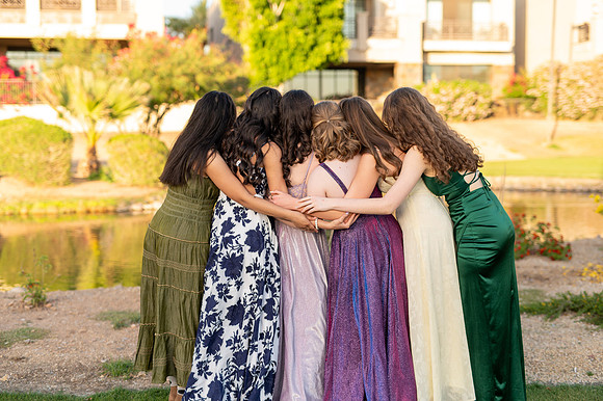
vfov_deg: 27.0
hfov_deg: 39.6
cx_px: 302
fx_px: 837
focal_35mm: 50
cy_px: 200
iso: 100
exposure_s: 1/500
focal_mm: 50
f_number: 2
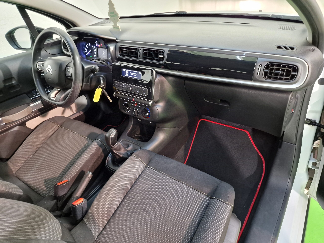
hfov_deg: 73.9
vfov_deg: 58.9
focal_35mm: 23
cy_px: 122
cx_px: 162
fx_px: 215
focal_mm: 6.4
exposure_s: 1/25
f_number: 1.8
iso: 500
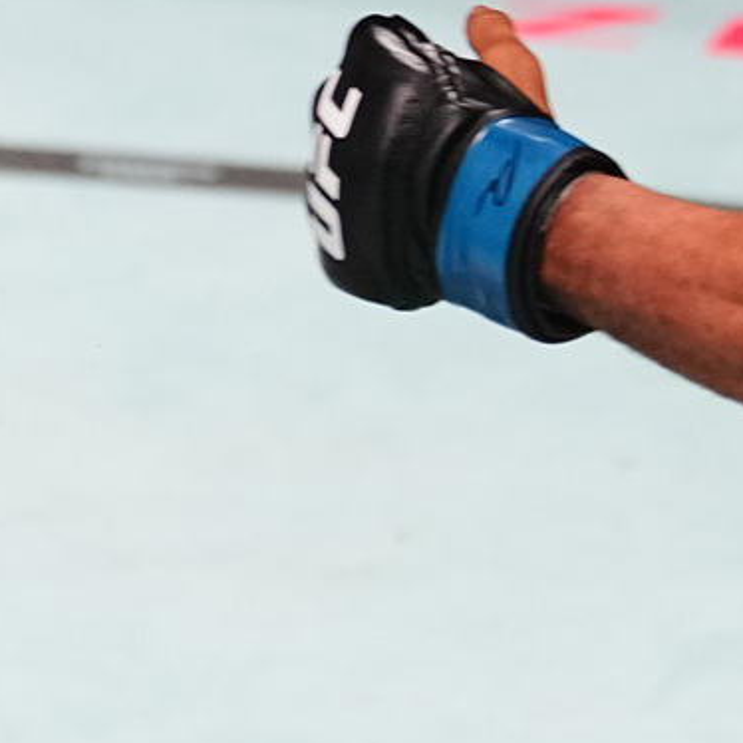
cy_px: -318
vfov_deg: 6.7
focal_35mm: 258
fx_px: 6265
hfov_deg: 6.8
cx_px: 296
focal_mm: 70
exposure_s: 1/1250
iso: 2000
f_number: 2.8
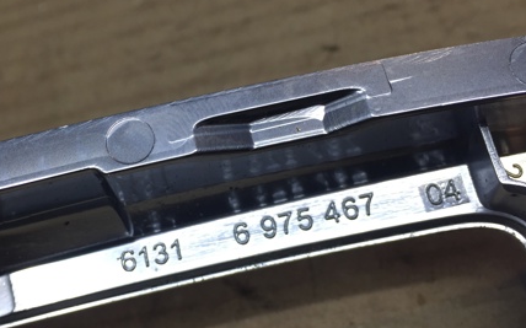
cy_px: 181
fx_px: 659
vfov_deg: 27.9
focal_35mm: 46
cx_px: 215
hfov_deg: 43.3
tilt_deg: -48.8
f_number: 2.2
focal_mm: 4.15
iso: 50
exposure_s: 1/100
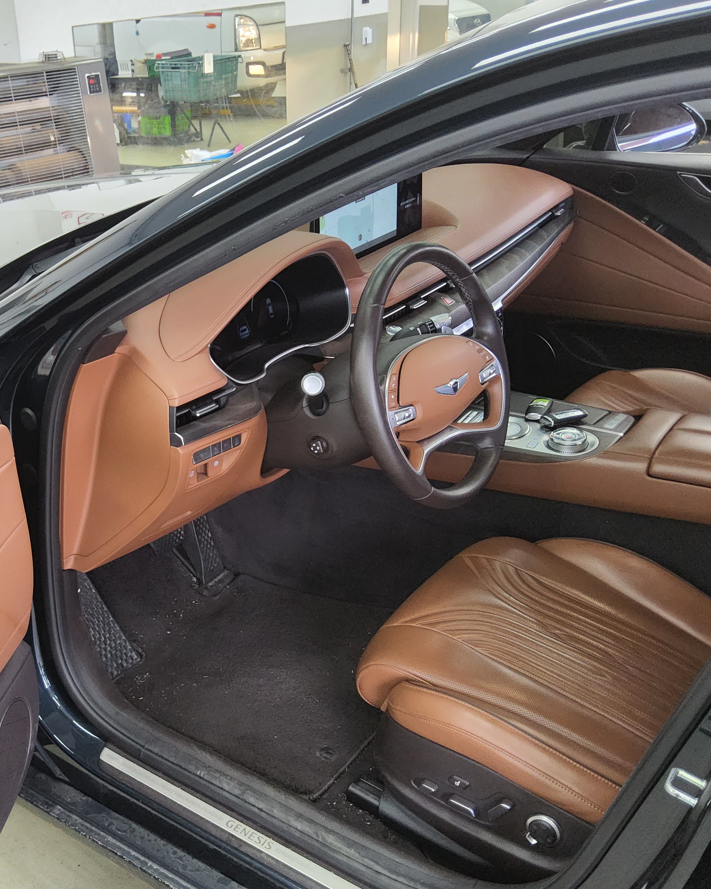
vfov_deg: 50.2
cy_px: 490
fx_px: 947
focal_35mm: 36
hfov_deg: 40.0
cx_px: 179
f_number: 2
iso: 320
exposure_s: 1/120
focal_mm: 3.08
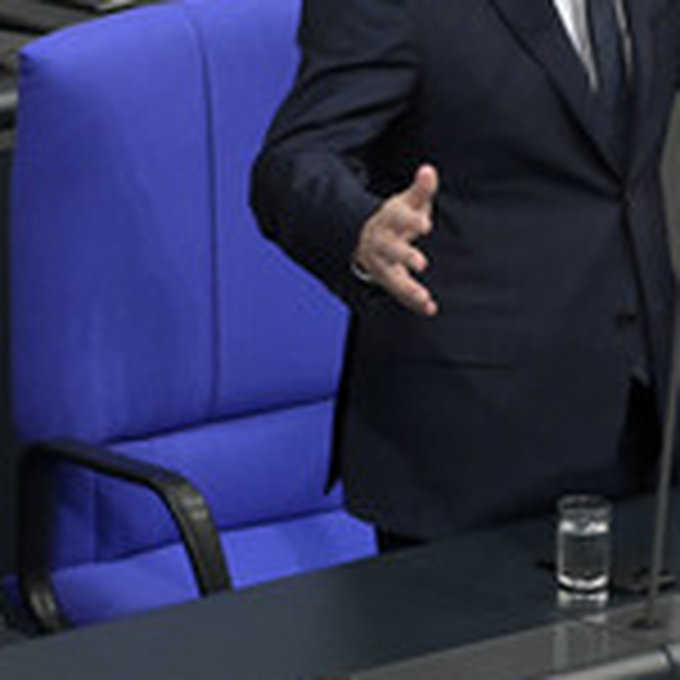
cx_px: 119
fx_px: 12957
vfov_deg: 3.0
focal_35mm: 583
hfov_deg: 3.0
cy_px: 126
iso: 10000
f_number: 5.6
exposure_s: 1/320
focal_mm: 230
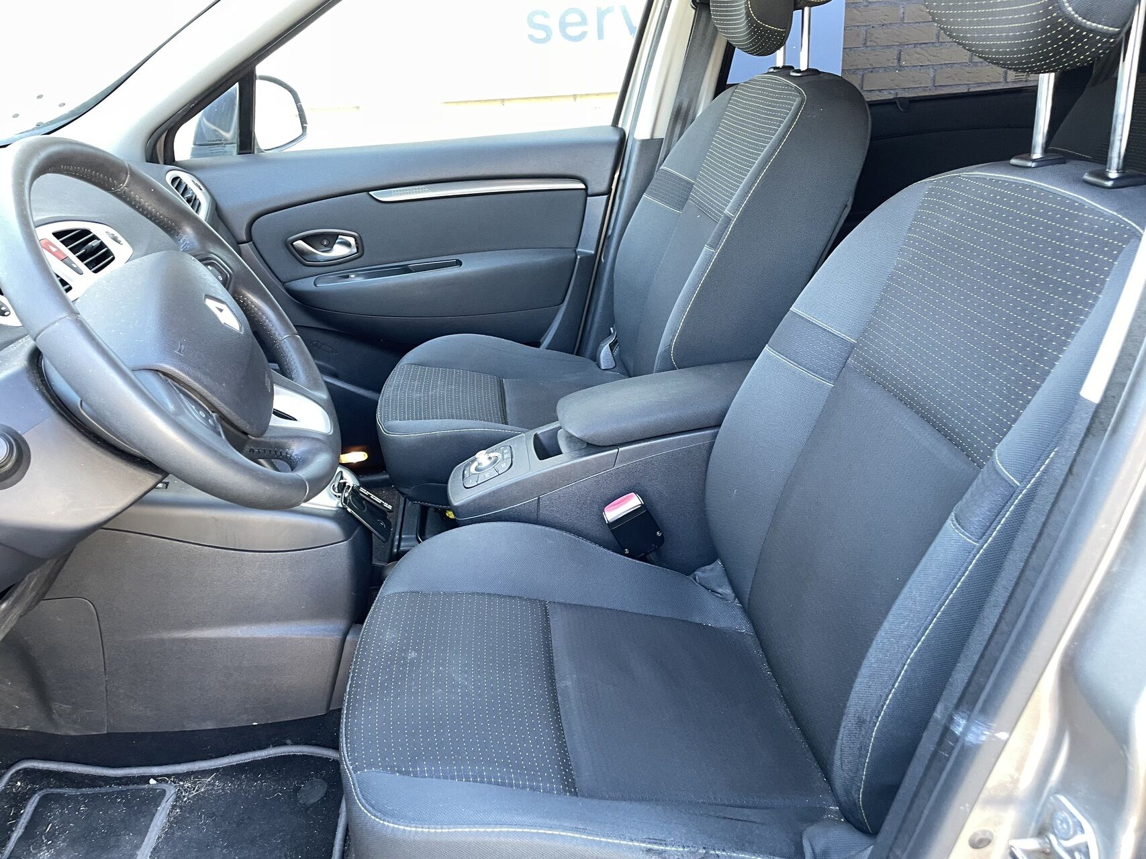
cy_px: 430
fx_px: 861
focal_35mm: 26
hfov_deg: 67.3
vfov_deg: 53.1
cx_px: 573
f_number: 1.6
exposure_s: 1/80
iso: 125
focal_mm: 4.2
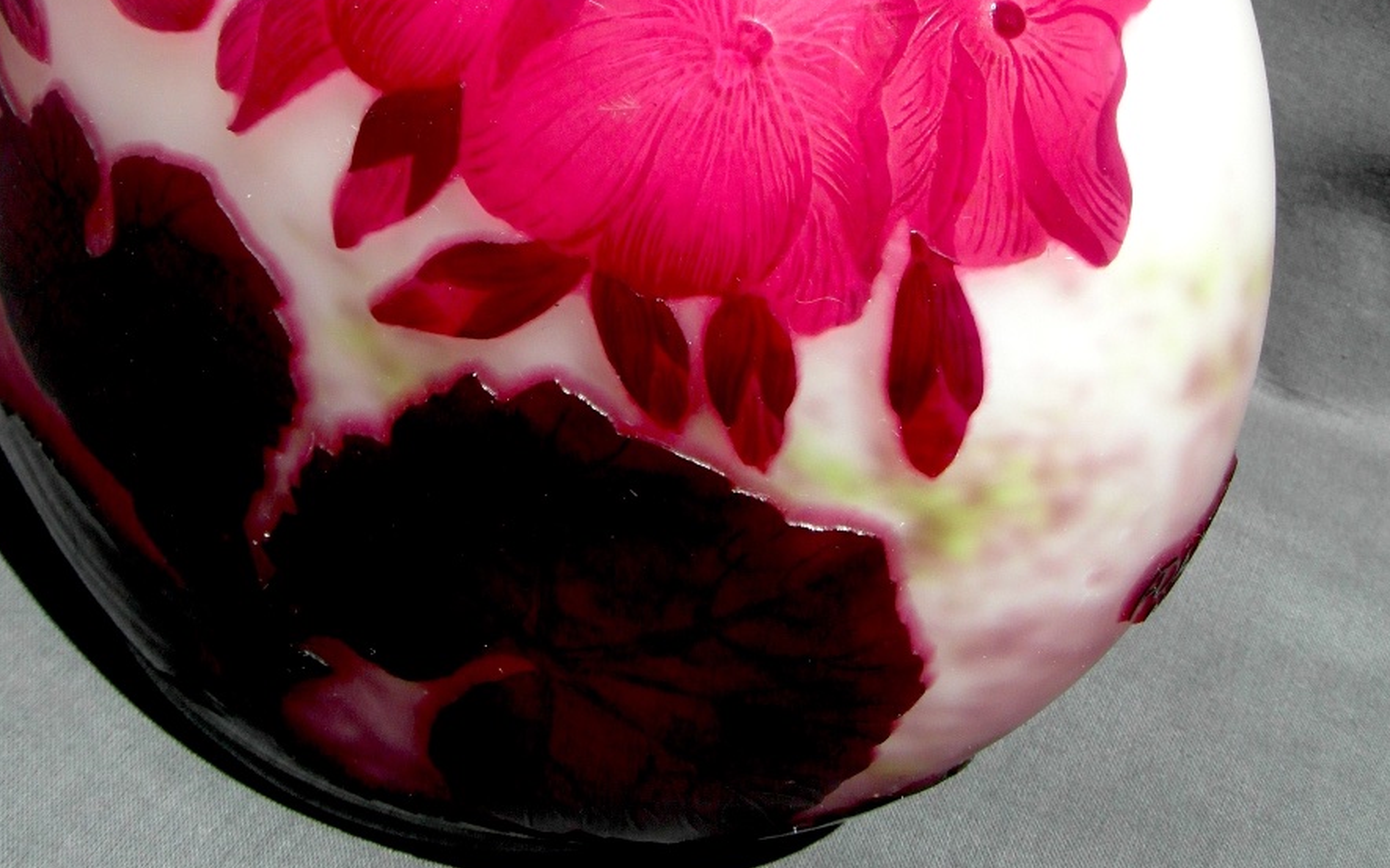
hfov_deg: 43.5
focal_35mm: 46
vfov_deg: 26.4
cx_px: 694
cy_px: -11
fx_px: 1742
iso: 80
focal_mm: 5.3
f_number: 5.6
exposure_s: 1/350
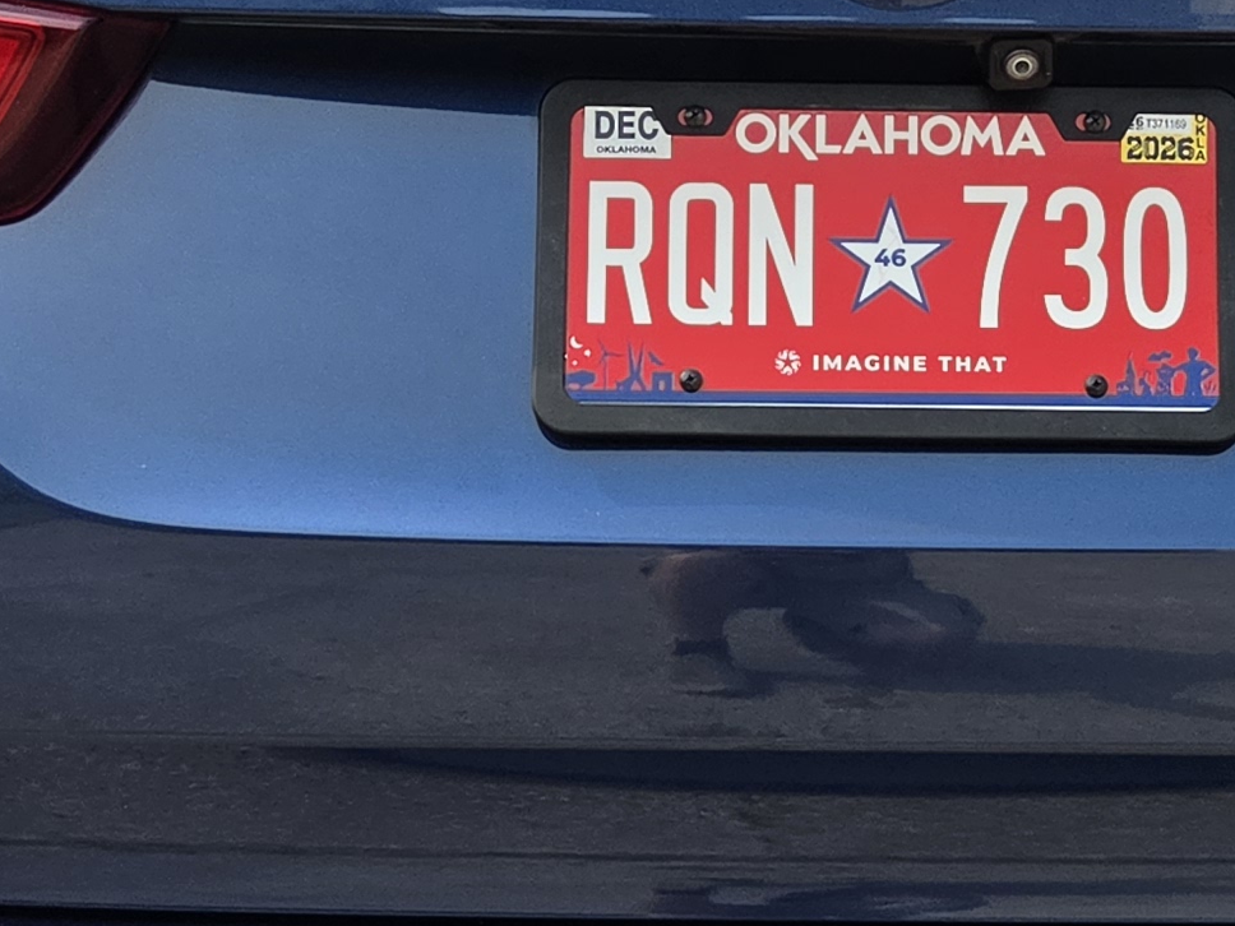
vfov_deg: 15.6
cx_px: 869
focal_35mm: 95
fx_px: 3389
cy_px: 453
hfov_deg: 20.5
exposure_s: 1/4273
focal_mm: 5.4
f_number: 1.8
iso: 80
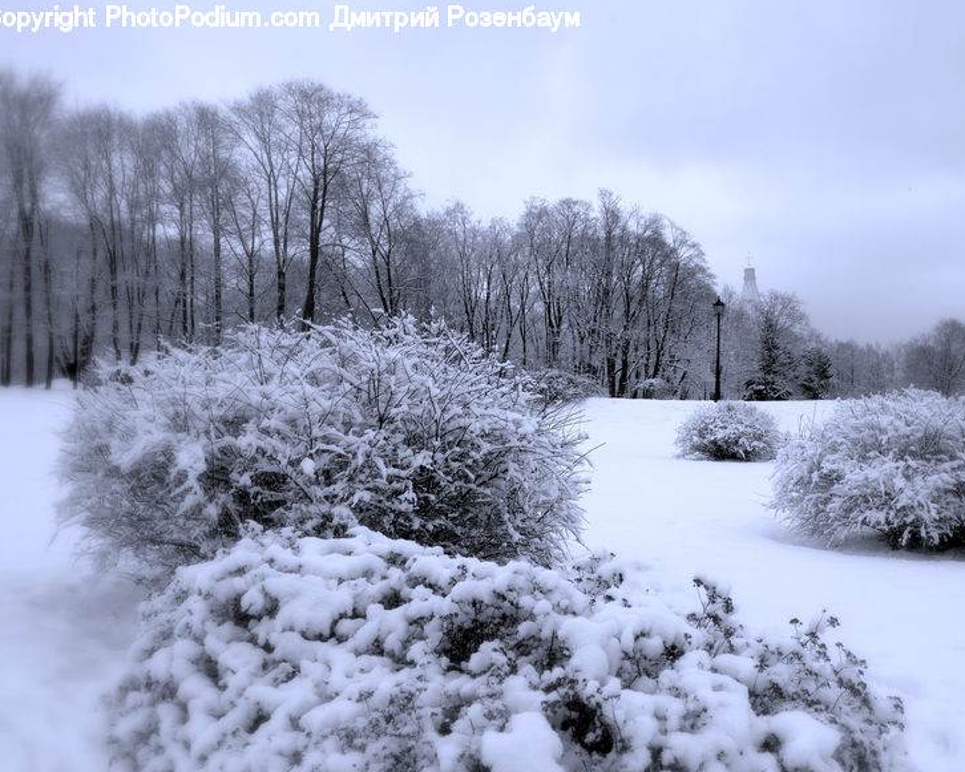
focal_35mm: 36
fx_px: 1028
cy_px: 382
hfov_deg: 49.9
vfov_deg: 41.2
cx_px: 581
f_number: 8
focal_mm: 31
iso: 640
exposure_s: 1/800
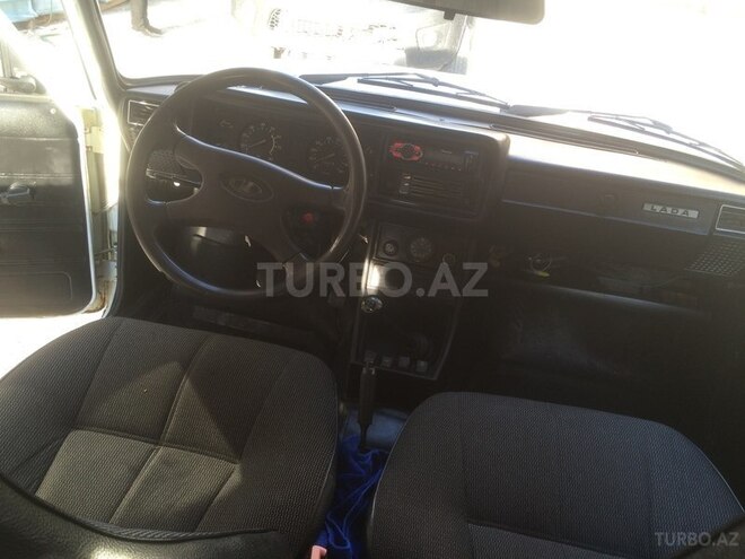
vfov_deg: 48.2
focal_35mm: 29
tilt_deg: -35.9
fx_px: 624
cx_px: 372
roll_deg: -5.7
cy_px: 280
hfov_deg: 61.7
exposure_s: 1/50
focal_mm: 4.15
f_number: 2.2
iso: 40
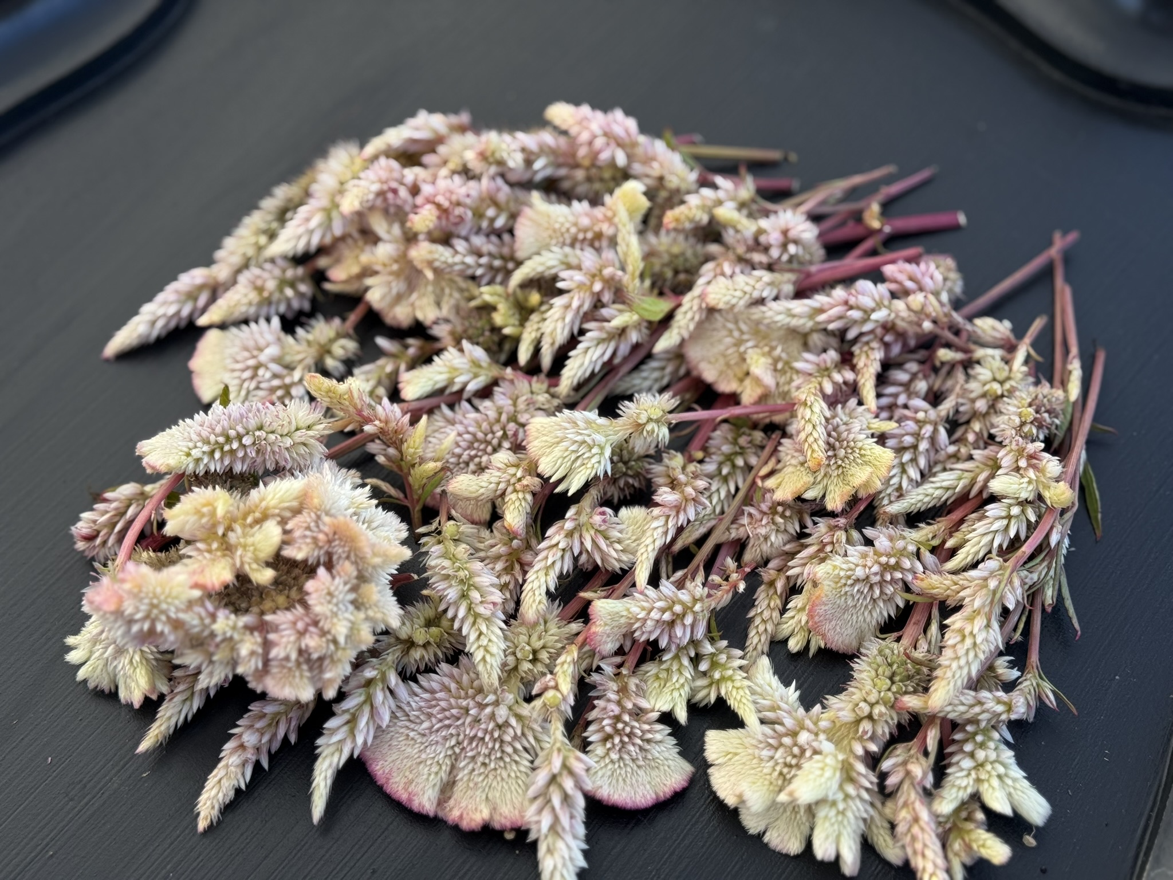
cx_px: 586
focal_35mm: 48
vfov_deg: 30.3
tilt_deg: -59.0
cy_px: 440
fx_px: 1627
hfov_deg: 39.7
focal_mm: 6.76
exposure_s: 1/719
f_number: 1.78
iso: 64
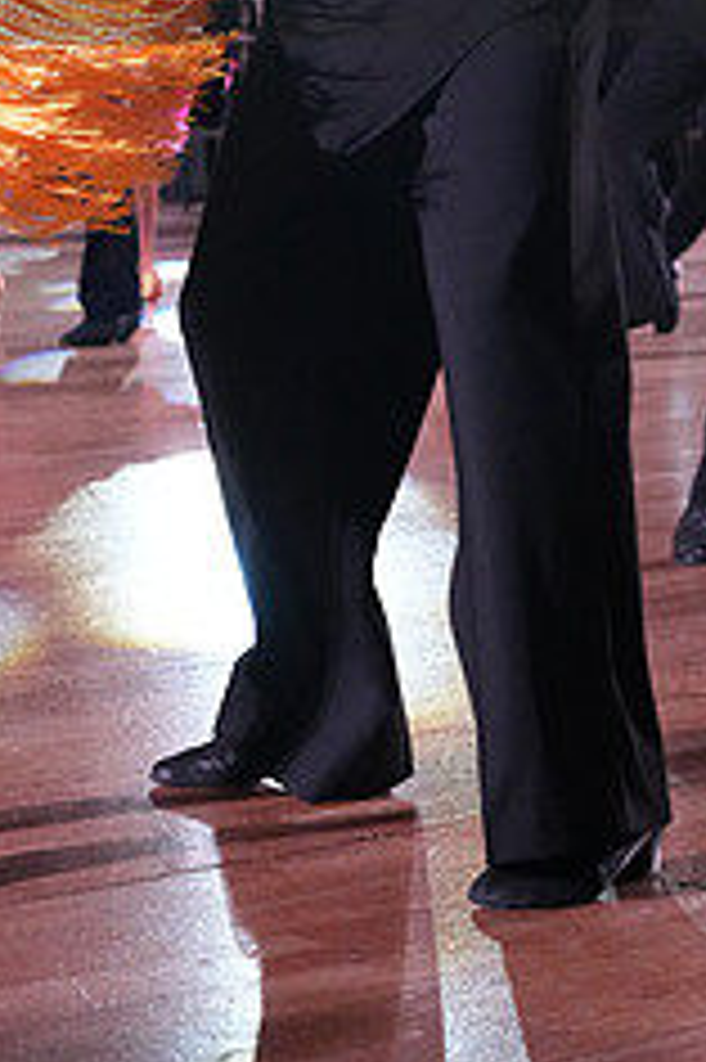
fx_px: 4566
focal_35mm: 155
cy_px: -104
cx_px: 142
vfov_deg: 13.0
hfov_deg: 8.8
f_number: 5
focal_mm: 63
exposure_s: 1/320
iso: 5000
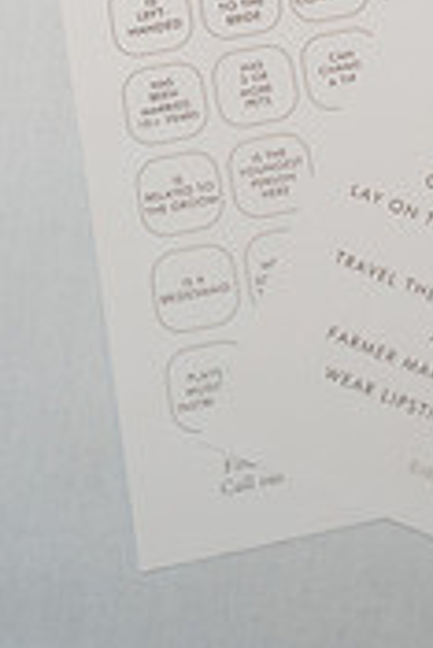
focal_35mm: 118
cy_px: -85
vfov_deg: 16.7
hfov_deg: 11.4
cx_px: 496
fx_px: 2125
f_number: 4
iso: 1600
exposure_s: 1/250
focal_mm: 46
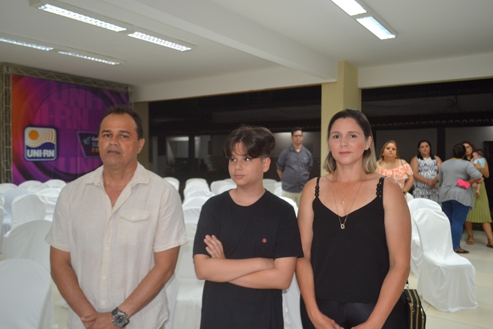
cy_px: 164
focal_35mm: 27
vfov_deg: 47.9
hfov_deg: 67.4
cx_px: 246
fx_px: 370
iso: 720
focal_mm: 18
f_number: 3.5
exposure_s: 1/60
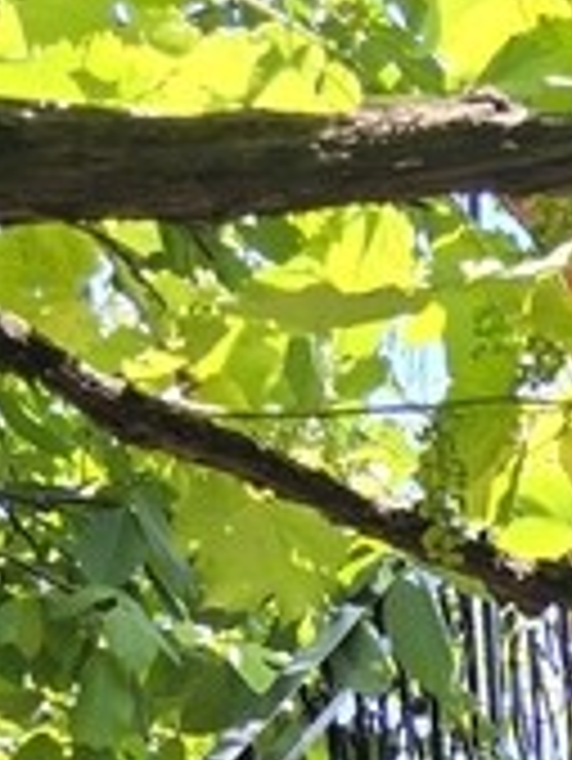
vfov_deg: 10.9
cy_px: 2060
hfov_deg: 9.2
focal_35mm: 139
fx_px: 3059
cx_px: 1504
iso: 20
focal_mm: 6.3
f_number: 1.7
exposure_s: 1/180
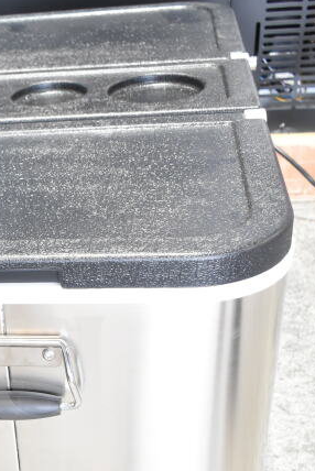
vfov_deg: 30.3
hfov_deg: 20.6
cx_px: 6
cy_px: 403
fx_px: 839
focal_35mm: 64
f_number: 4.5
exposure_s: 1/80
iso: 1600
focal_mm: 20
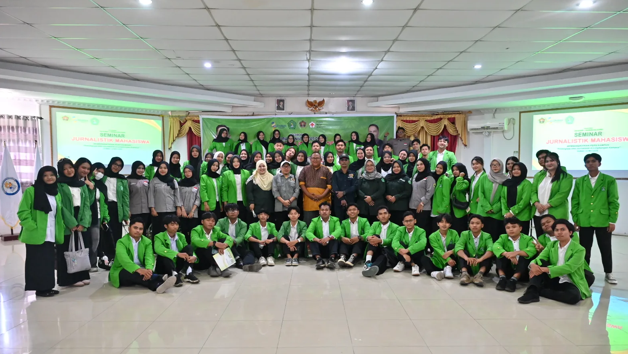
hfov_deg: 71.9
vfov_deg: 44.2
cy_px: 207
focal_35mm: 26
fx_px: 433
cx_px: 317
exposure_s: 1/125
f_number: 4
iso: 5600
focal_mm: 24
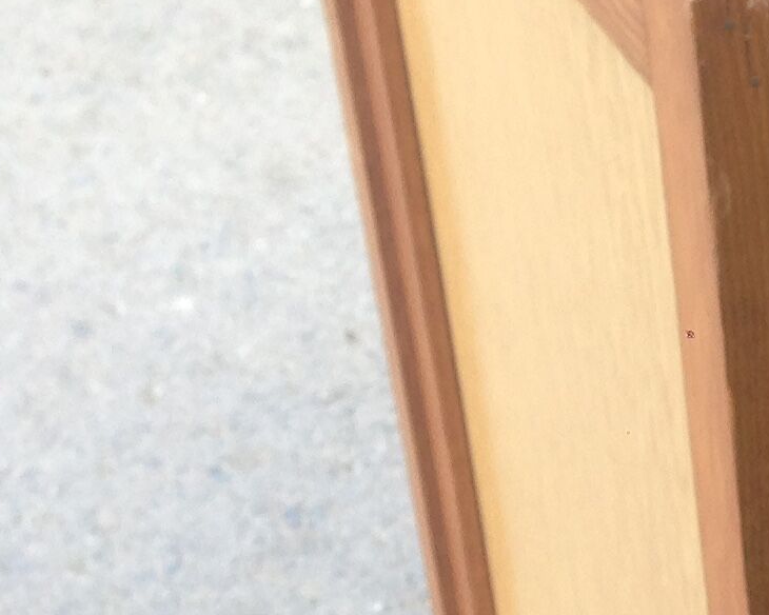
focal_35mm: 144
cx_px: 1534
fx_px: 3277
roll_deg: -3.1
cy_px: 505
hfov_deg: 11.9
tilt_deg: -40.6
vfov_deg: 10.7
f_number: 2.4
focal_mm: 4.12
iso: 50
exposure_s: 1/60
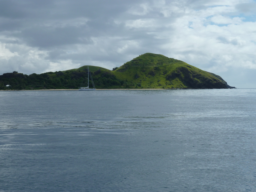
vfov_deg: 18.9
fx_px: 577
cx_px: 128
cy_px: 96
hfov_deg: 25.0
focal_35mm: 78
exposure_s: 1/640
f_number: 5.6
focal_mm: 12.8
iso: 80
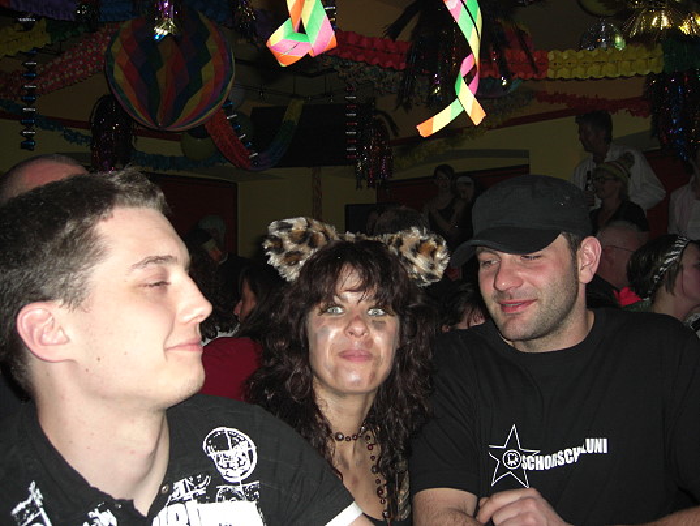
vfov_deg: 37.7
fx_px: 769
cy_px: 263
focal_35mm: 38
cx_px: 350
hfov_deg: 49.0
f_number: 2.8
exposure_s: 1/60
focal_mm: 7.9
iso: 200
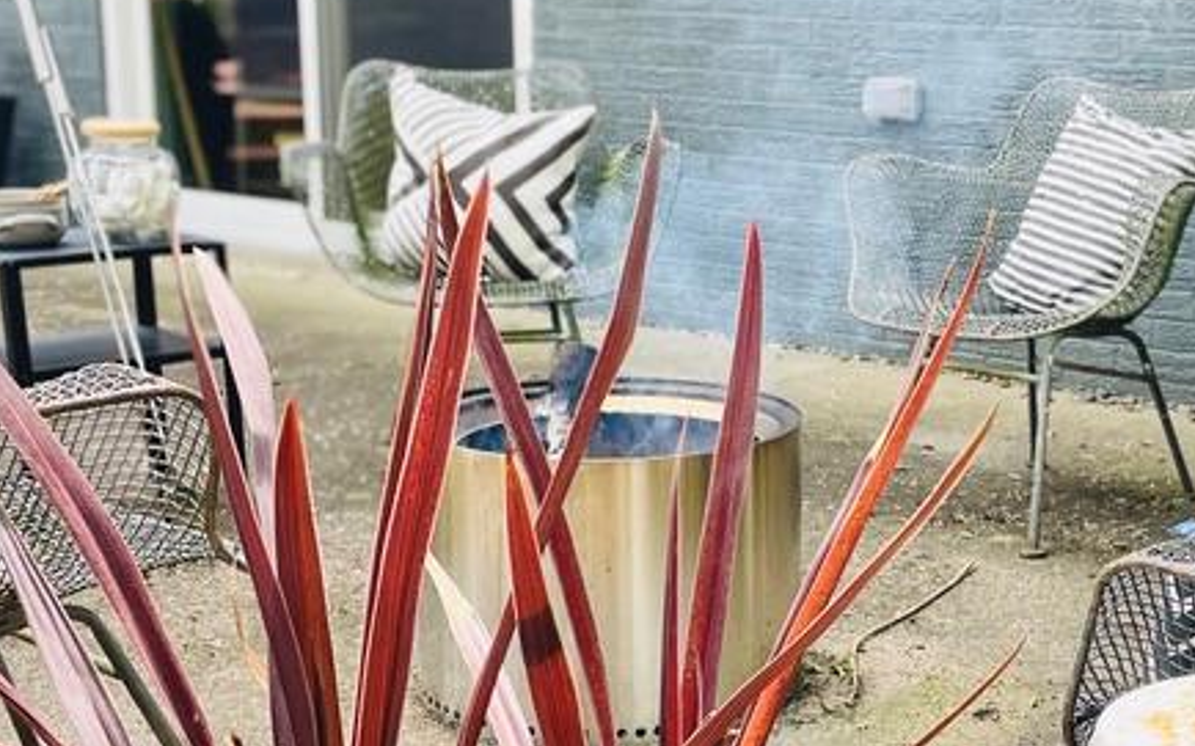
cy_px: 487
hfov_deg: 30.8
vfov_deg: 19.9
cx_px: 942
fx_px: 2116
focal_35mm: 65
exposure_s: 1/535
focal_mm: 4.2
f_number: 1.6
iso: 50
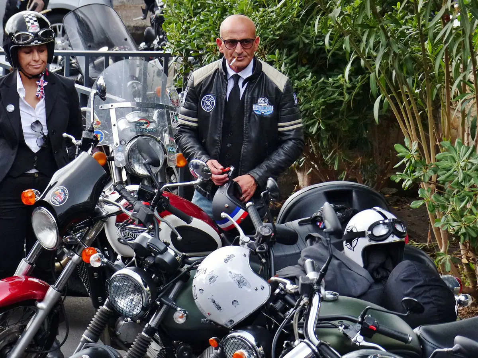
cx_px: 239
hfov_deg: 10.1
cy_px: 179
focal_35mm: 195
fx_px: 2693
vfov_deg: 7.6
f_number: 2.8
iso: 250
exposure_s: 1/80
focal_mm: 35.1
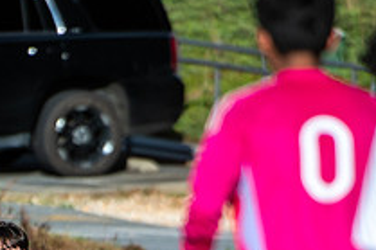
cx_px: -133
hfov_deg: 1.4
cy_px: 437
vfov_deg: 0.9
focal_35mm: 1524
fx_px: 15904
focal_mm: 400
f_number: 5
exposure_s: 1/2500
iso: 400
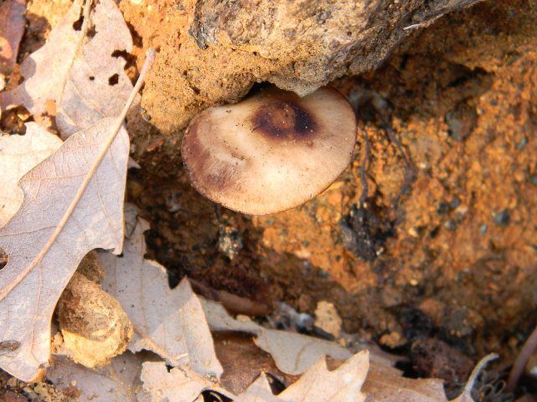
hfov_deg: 19.1
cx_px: 255
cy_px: 184
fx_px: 1597
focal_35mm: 103
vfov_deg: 14.4
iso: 87
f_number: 4.5
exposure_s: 1/30
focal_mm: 15.1
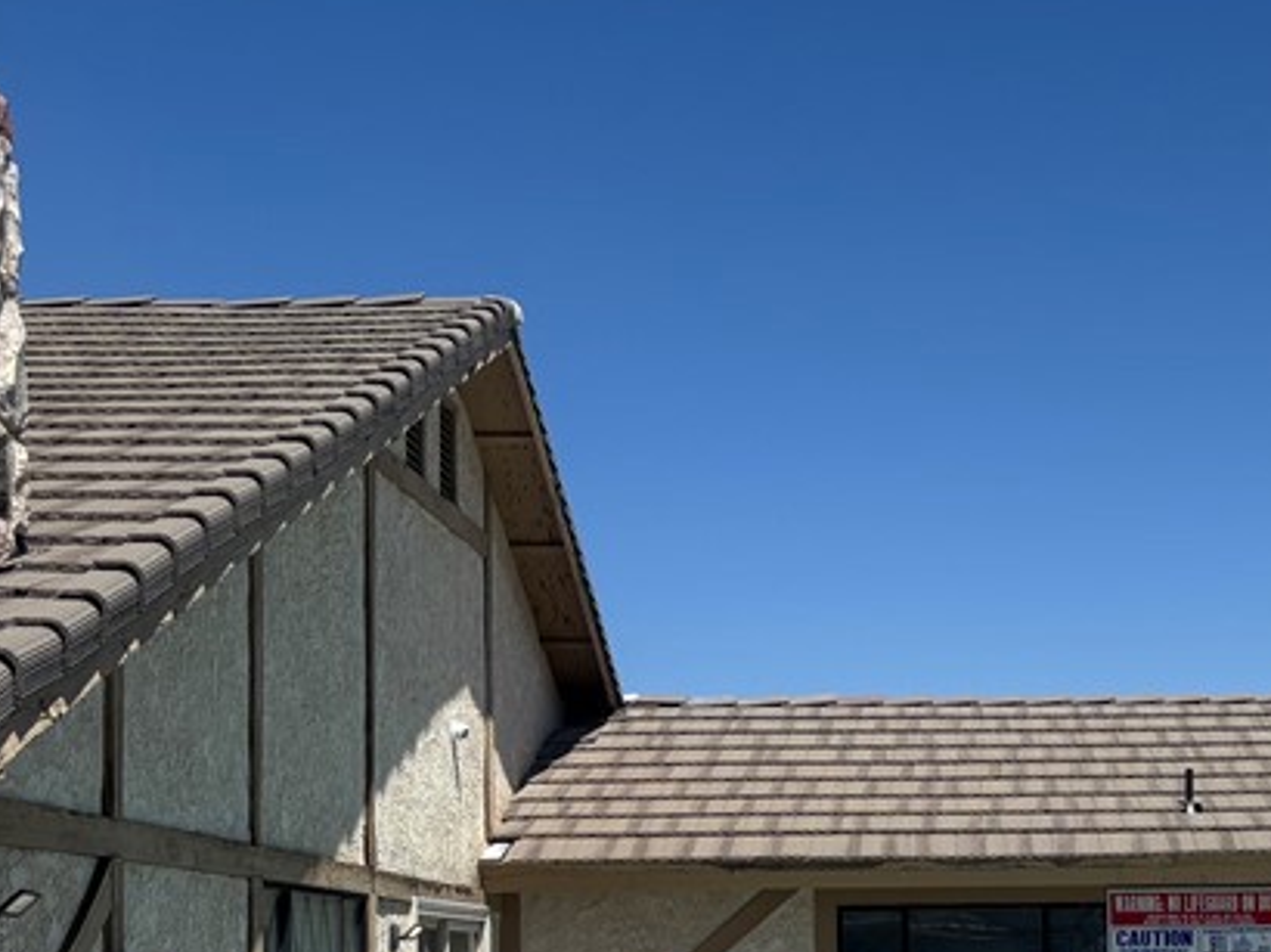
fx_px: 2385
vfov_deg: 21.9
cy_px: 899
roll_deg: +1.1
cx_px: 1119
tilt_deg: +1.2
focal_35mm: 65
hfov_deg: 28.8
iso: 50
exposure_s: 1/5952
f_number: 1.6
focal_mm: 5.96
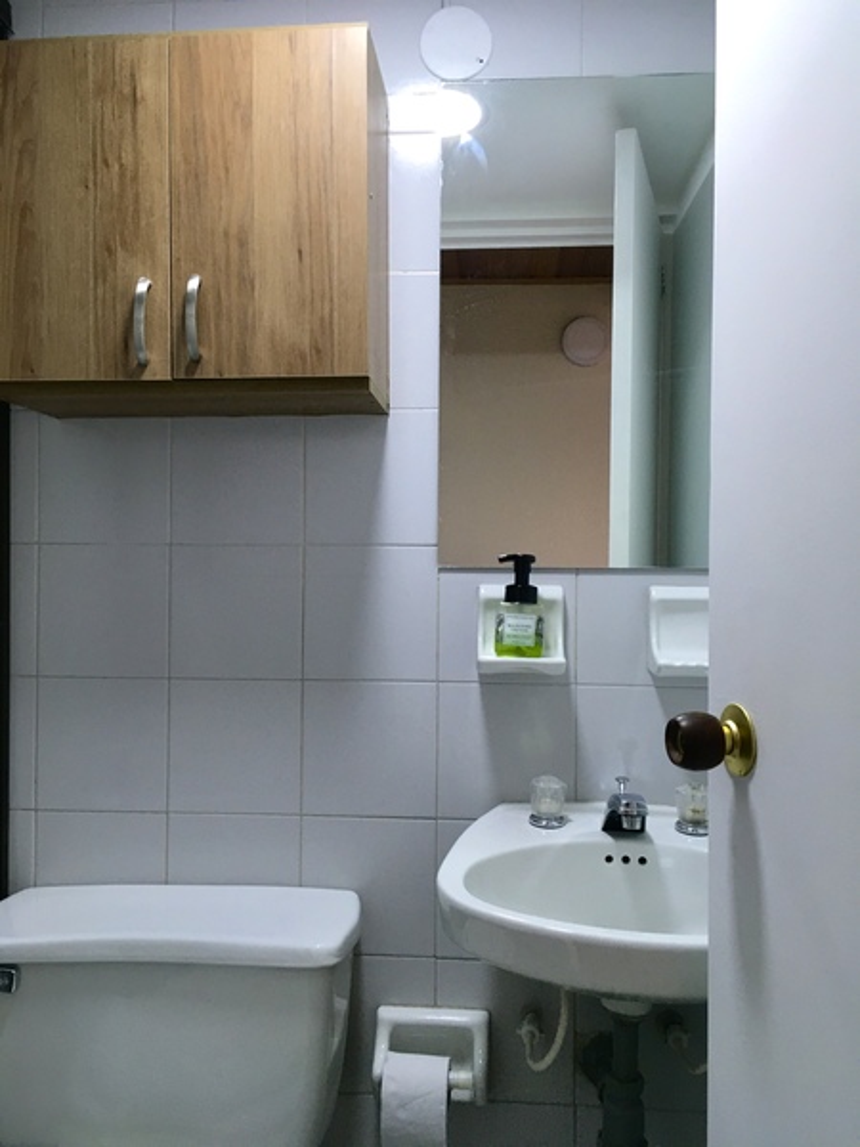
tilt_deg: -1.5
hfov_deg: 48.2
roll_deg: +0.0
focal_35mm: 29
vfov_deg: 61.7
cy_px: 574
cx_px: 430
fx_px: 961
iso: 40
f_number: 2.2
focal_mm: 4.15
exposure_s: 1/30
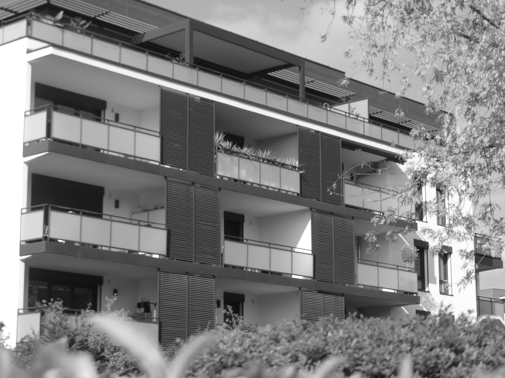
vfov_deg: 17.8
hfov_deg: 23.5
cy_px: 183
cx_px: 286
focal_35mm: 83
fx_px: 1211
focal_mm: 11.9
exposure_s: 1/1300
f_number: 3.2
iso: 100
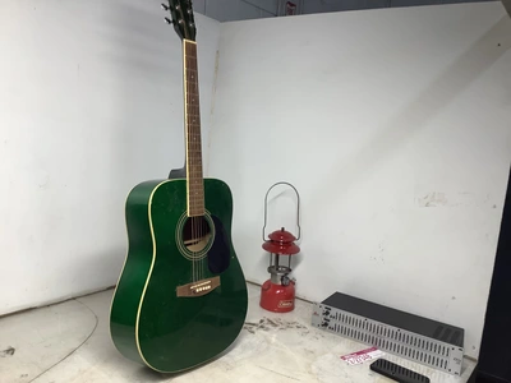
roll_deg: -5.4
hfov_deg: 58.4
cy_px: 192
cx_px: 256
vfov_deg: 45.4
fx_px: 458
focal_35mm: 31
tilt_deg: -9.1
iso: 50
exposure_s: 1/60
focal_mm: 3.3
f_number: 2.4
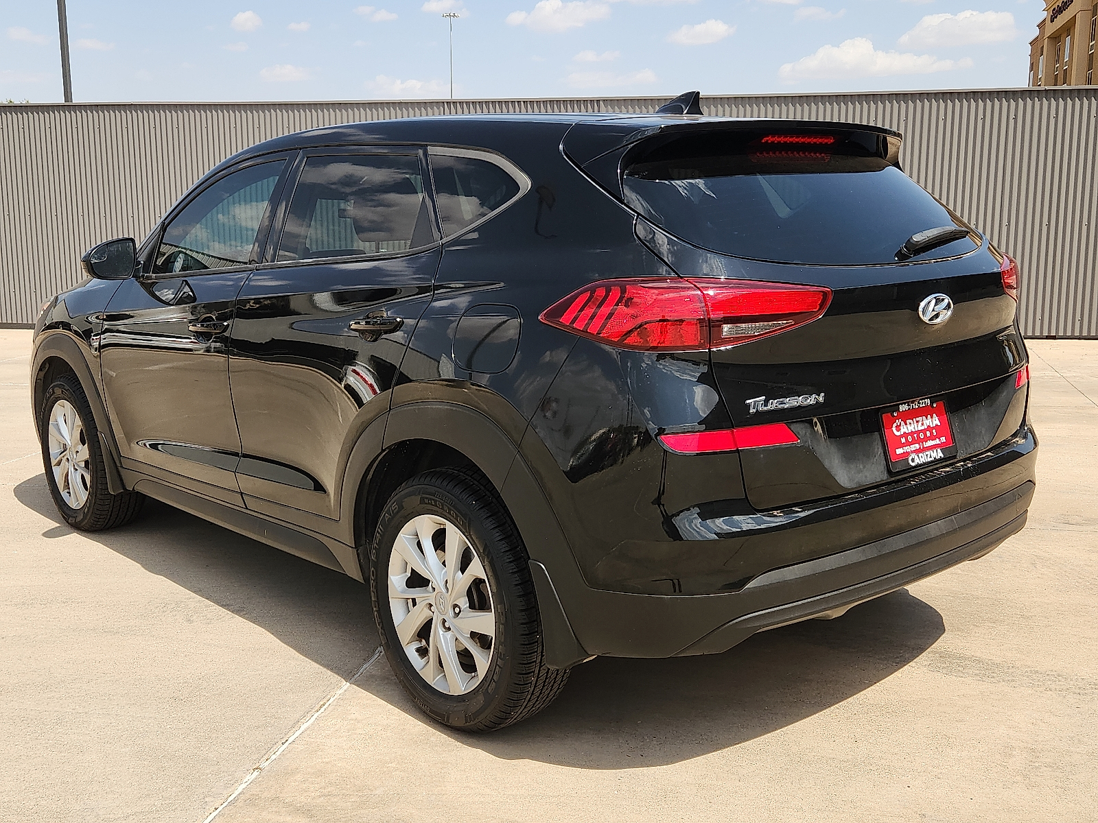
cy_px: 412
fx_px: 730
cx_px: 549
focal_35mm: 23
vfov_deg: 58.9
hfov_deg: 73.9
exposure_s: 1/1250
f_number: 1.8
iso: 50
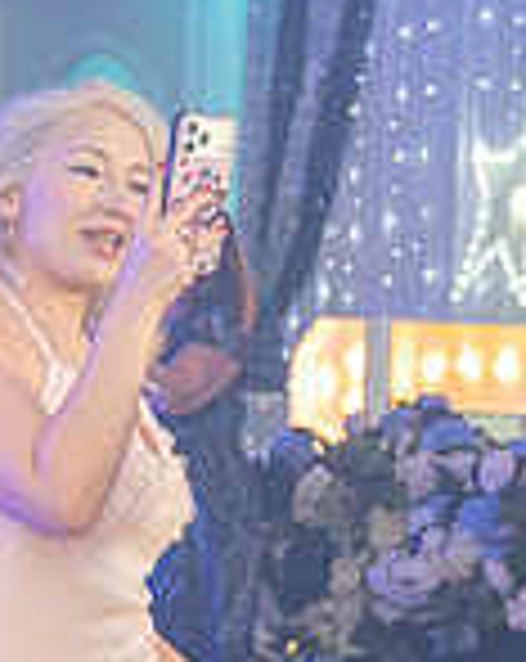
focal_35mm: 167
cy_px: 529
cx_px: -643
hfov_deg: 8.6
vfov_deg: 11.5
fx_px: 3260
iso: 1250
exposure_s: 1/200
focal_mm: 45
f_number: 2.8
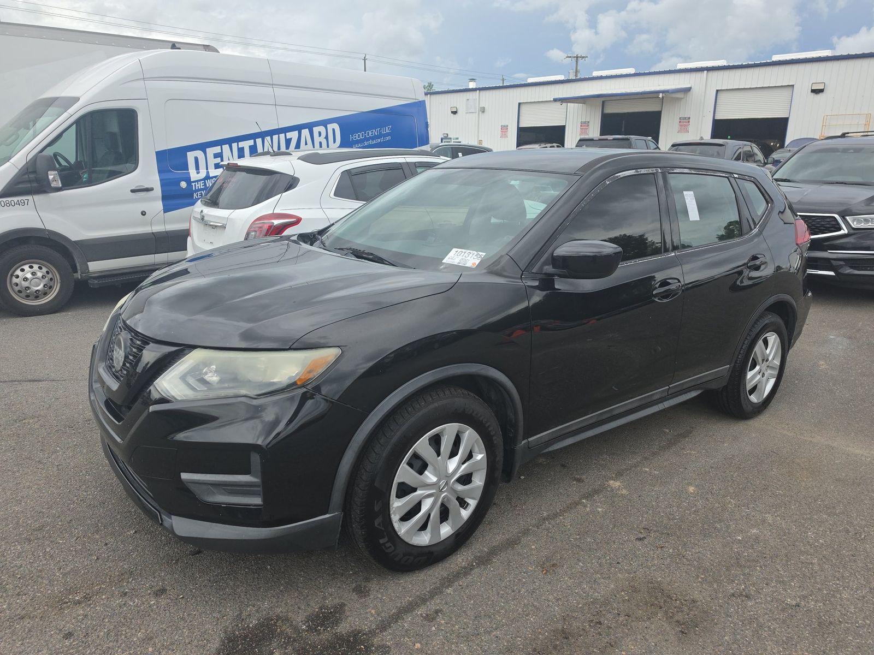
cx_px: 437
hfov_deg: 73.9
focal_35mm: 23
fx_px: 581
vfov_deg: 58.9
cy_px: 328
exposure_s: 1/2216
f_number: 1.4
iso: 63
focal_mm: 6.5
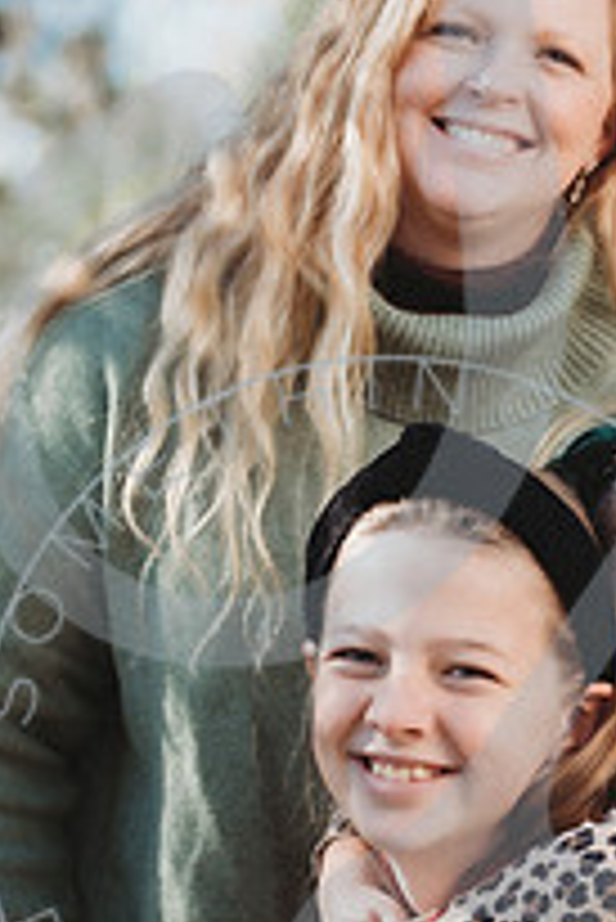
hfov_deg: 10.0
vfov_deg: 15.1
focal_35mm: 136
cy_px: 432
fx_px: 3485
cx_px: 594
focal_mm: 62
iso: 100
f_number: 2.8
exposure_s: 1/500
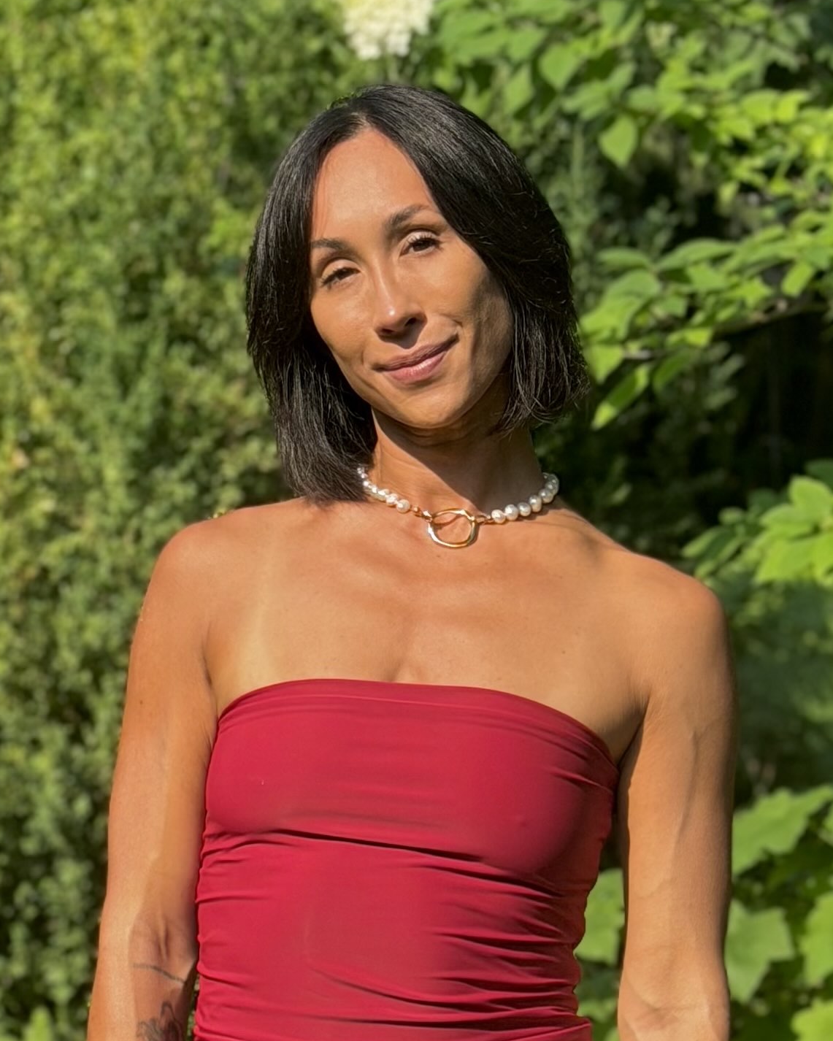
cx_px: 413
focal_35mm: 51
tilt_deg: -0.8
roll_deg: -0.8
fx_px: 1571
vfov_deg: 36.7
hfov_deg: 29.7
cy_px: 534
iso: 64
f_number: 1.78
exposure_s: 1/1715
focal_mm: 6.76
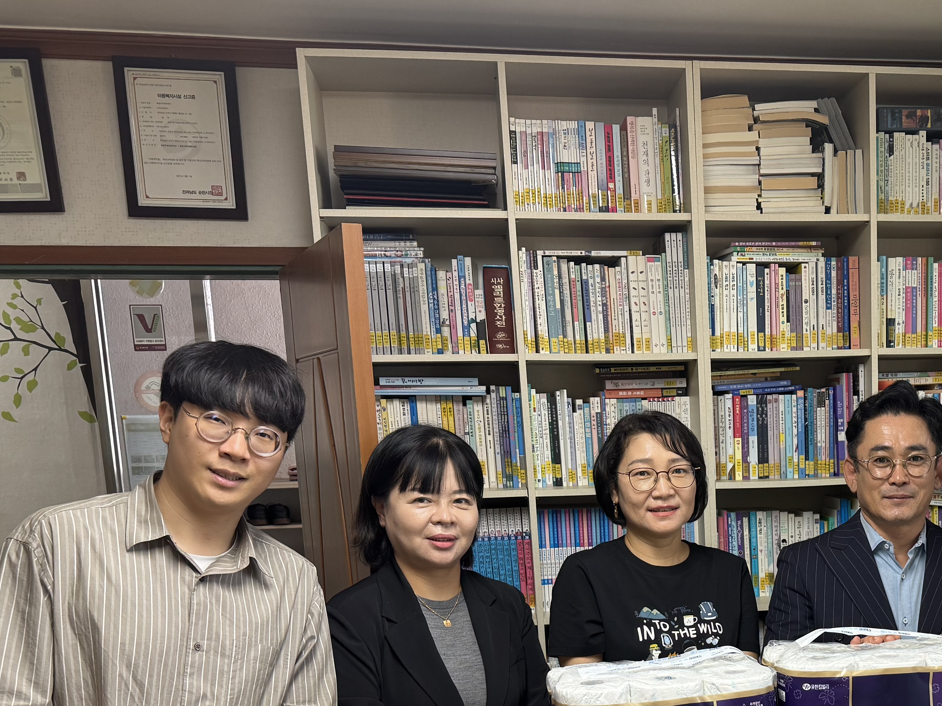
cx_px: 782
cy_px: 639
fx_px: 1225
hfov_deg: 40.0
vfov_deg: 30.7
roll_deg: +1.7
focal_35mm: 45
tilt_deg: -10.4
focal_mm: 6.76
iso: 125
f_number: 1.78
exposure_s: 1/60
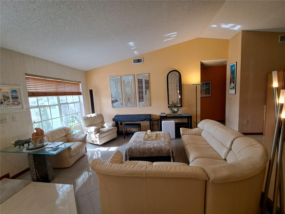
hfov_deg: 106.2
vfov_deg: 89.9
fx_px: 107
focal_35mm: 13
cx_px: 142
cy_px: 107
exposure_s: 1/40
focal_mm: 1.74
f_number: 2.2
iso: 50
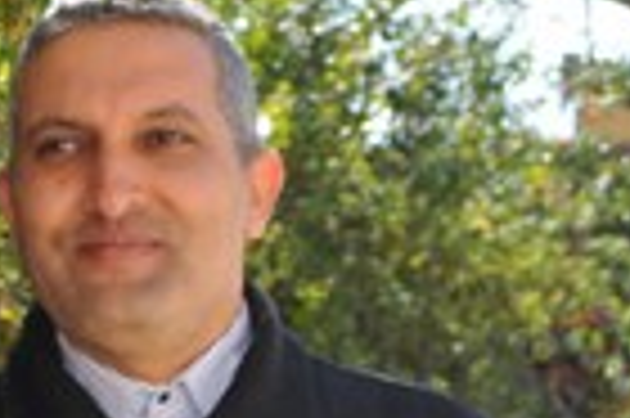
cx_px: -675
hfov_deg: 11.2
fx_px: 2884
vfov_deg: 8.2
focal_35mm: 165
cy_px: 600
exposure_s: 1/200
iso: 200
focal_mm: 24
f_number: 8
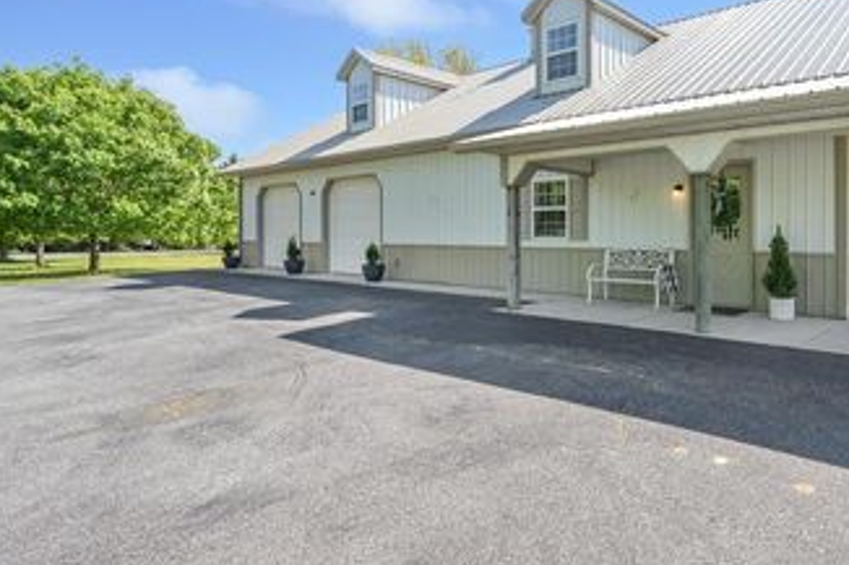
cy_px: 233
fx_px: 542
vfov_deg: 54.8
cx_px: 628
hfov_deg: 71.4
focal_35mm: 23
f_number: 5
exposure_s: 1/250
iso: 200
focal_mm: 15
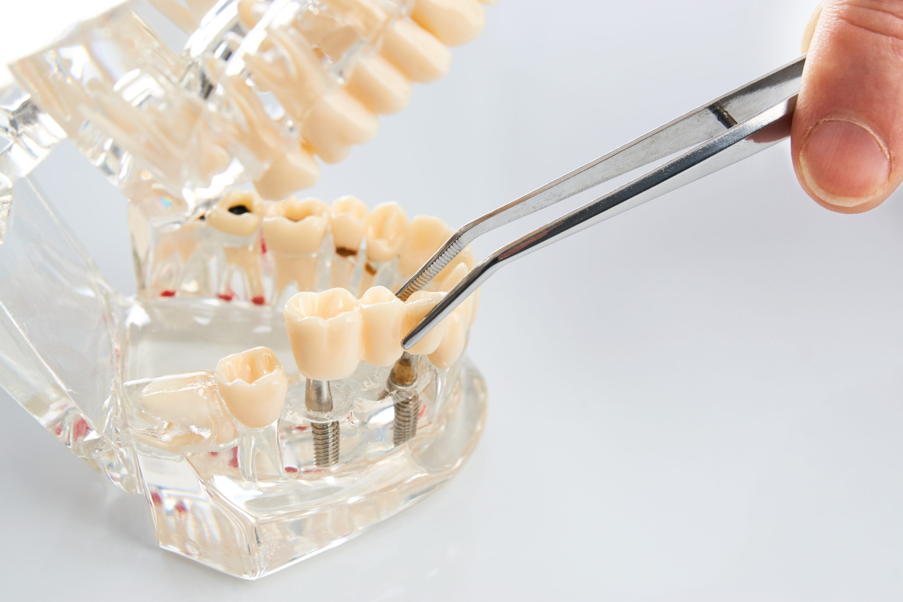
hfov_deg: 27.0
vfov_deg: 18.2
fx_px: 1881
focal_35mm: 75
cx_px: 452
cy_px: 301
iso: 100
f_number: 8
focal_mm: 50
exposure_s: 1/125
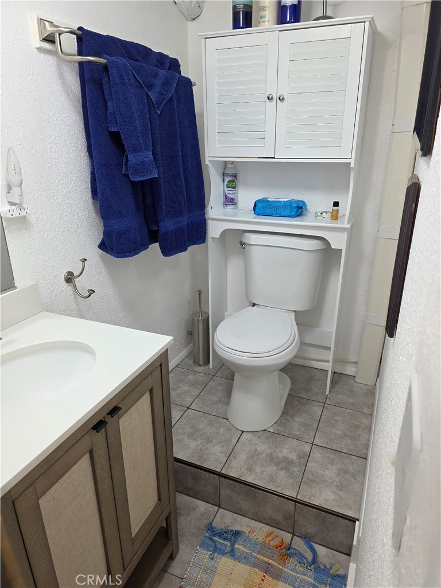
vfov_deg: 73.9
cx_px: 220
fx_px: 391
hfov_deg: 58.9
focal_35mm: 23
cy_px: 294
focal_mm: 6.3
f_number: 1.7
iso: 25
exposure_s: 1/60.2
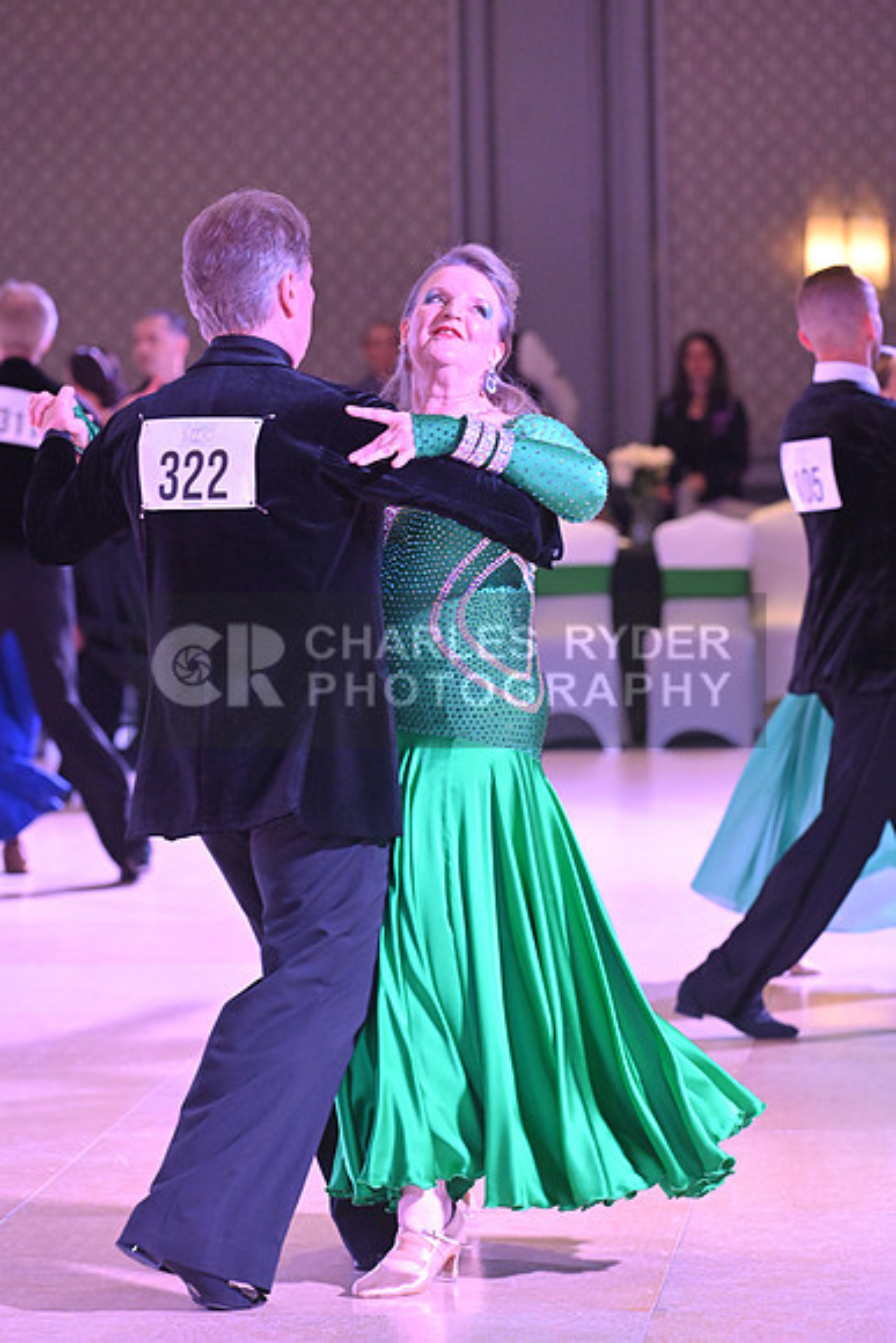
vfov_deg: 12.4
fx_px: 6156
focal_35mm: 165
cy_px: 672
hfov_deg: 8.3
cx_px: 448
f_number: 5.6
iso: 5000
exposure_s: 1/320
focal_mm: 165
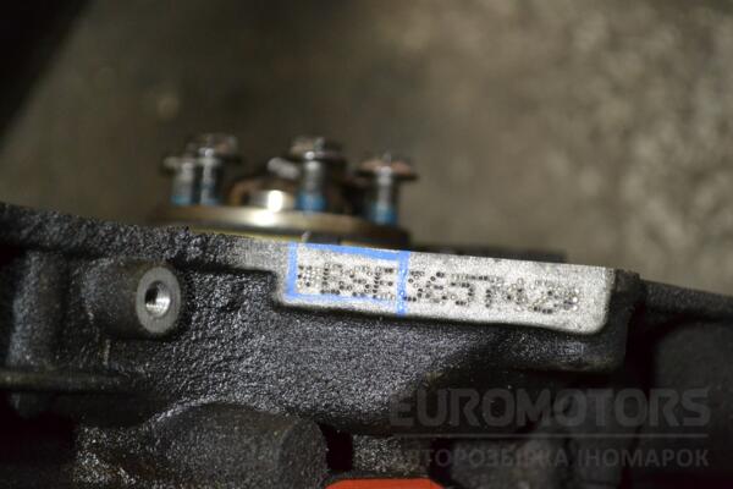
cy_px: 244
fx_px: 1588
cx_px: 366
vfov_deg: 17.5
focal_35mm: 78
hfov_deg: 26.0
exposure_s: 1/30
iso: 2200
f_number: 5.6
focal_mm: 52
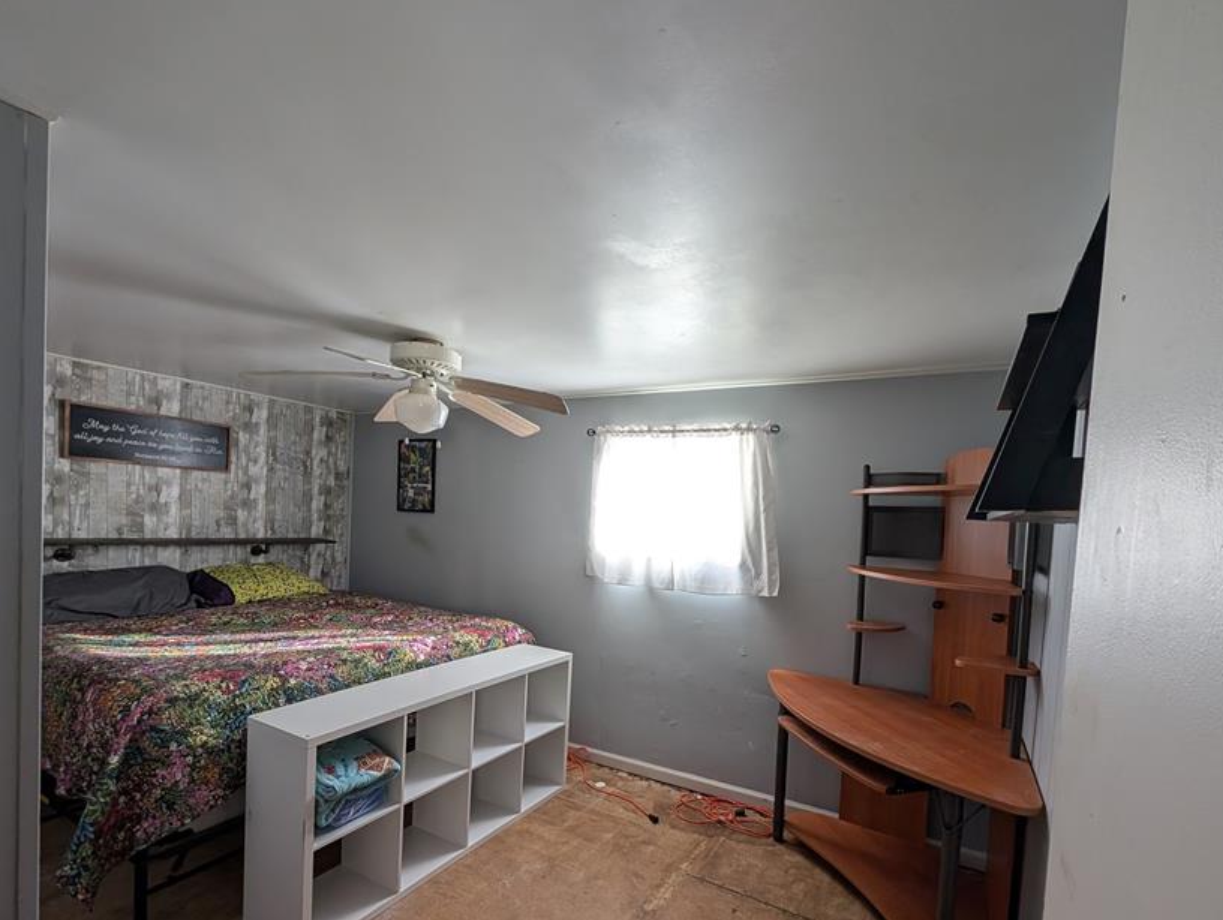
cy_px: 538
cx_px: 643
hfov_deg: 98.0
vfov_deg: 81.2
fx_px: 531
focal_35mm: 15
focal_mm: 2.02
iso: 97
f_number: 1.7
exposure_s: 1/87.3
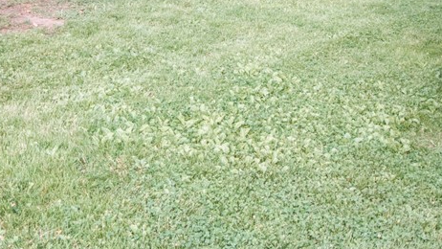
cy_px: -43
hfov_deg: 33.7
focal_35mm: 59
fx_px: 692
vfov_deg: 19.3
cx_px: 52
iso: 100
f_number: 3.5
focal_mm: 16
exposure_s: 1/1600
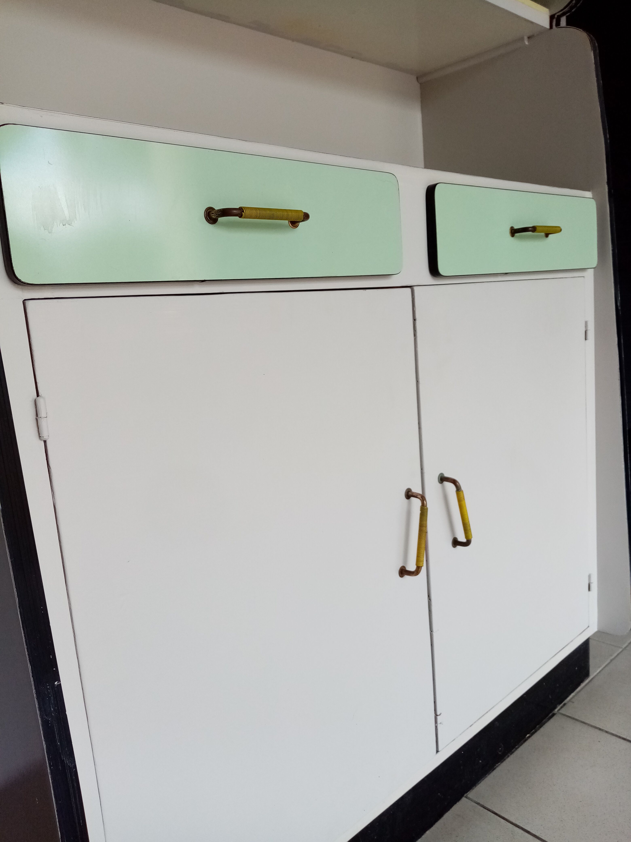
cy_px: 421
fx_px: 632
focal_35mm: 26
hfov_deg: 53.1
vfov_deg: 67.3
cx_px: 316
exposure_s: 1/100
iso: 136
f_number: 1.8
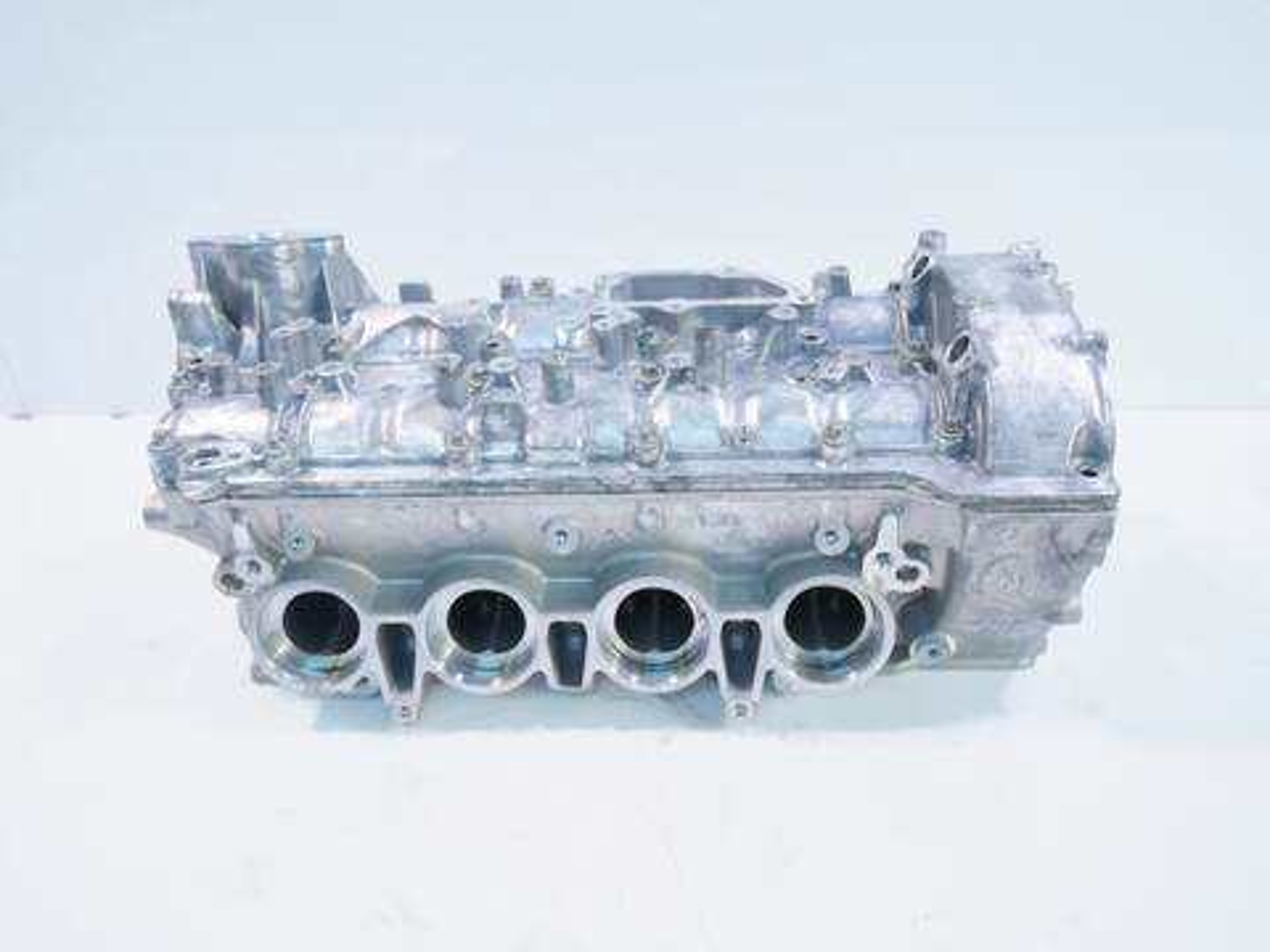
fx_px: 1101
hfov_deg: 60.0
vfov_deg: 46.8
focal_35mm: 30
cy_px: 476
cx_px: 635
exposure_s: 1/60
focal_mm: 15
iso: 320
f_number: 3.7
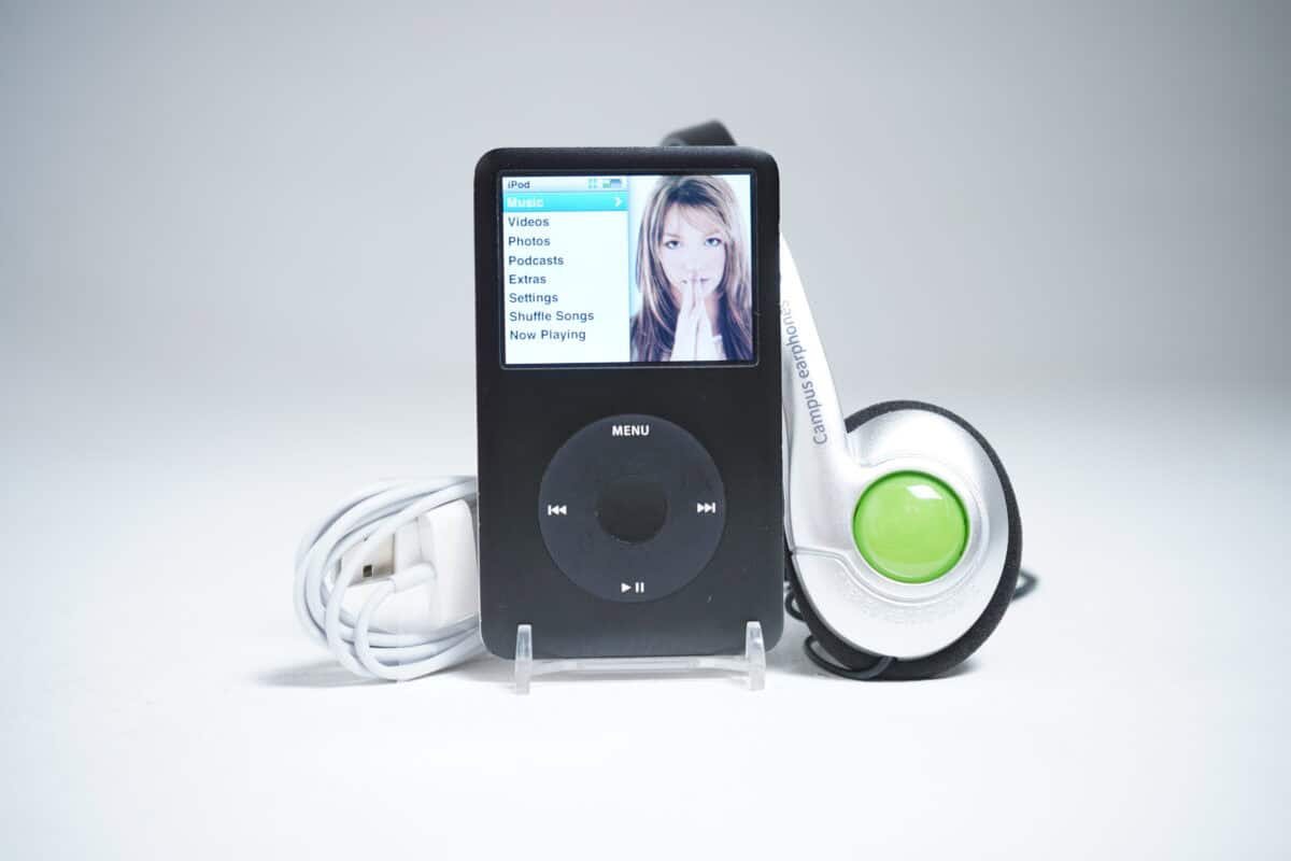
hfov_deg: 44.5
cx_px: 646
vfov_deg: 30.5
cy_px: 430
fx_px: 1578
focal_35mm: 44
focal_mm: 44
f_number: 4.5
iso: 125
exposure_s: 1/5
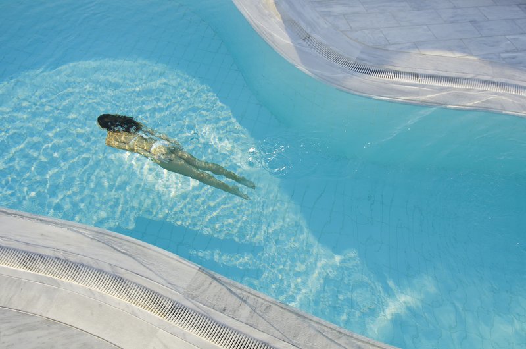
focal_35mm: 36
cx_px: 263
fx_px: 525
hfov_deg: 53.2
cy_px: 174
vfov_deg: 36.7
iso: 100
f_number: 6.3
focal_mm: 24
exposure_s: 1/160
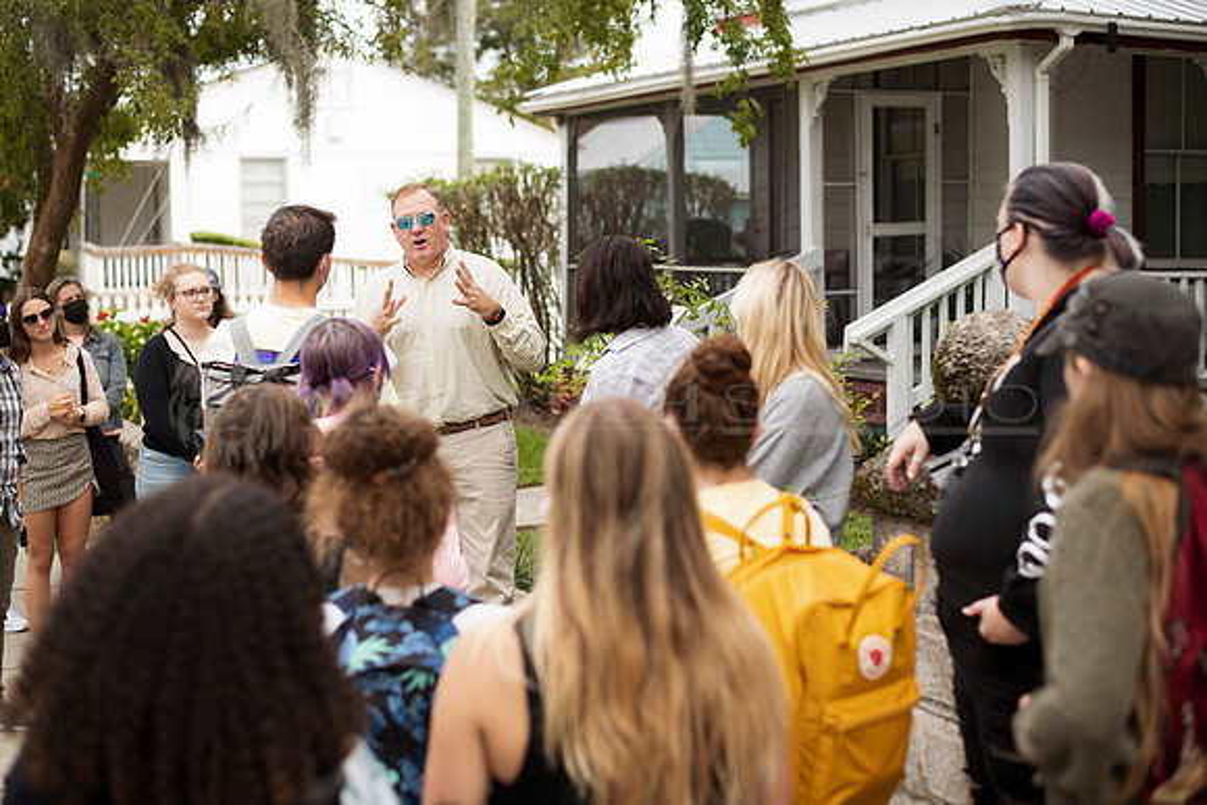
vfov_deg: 25.8
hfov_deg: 37.8
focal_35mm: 53
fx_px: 1762
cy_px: 402
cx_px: 604
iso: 31
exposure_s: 1/250
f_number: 2.5
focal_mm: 50
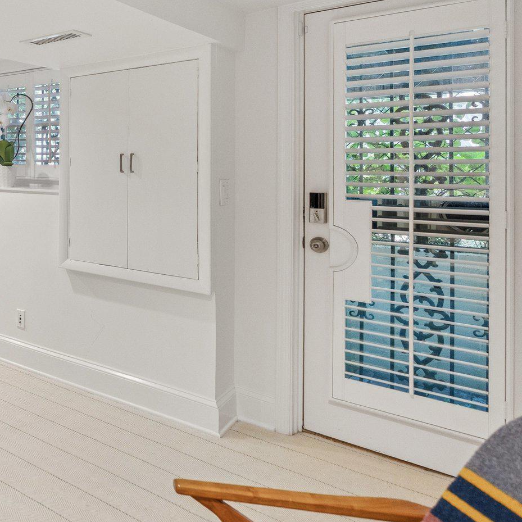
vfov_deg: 53.2
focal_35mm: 30
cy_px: 185
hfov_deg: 42.9
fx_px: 512
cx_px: -44
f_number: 3.5
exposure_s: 1/125
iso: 1250
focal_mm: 16
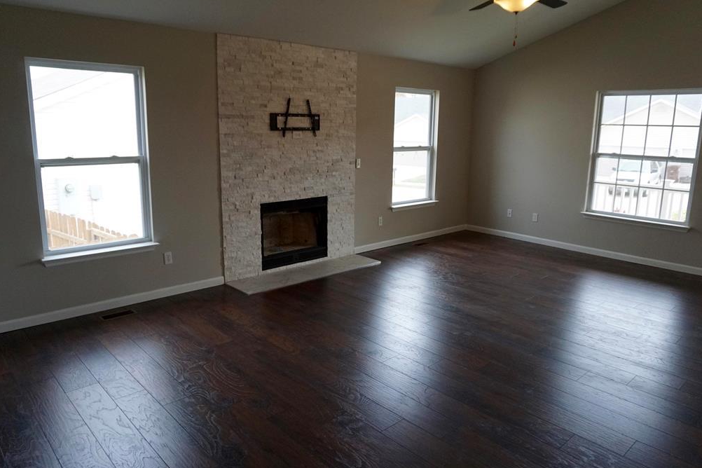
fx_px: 507
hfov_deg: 69.4
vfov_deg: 49.5
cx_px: 355
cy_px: 220
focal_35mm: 26
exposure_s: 1/160
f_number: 4
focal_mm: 16
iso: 1000
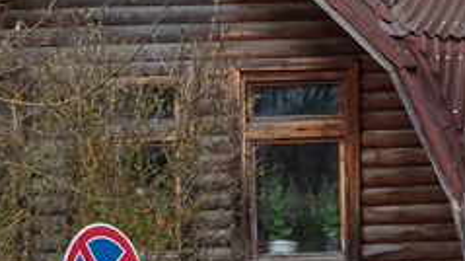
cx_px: 1068
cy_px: 489
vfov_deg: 4.2
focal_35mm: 284
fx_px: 3499
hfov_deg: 7.2
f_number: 5
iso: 400
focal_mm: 36
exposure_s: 1/1250
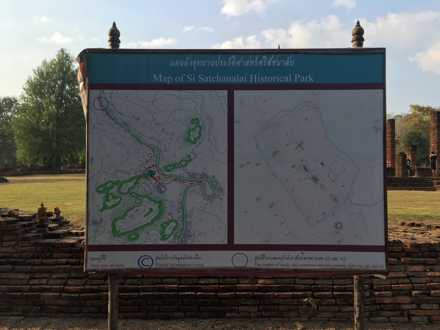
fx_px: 369
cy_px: 165
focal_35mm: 29
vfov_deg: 48.2
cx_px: 220
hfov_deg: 61.7
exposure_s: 1/879
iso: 32
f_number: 2.2
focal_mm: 4.15
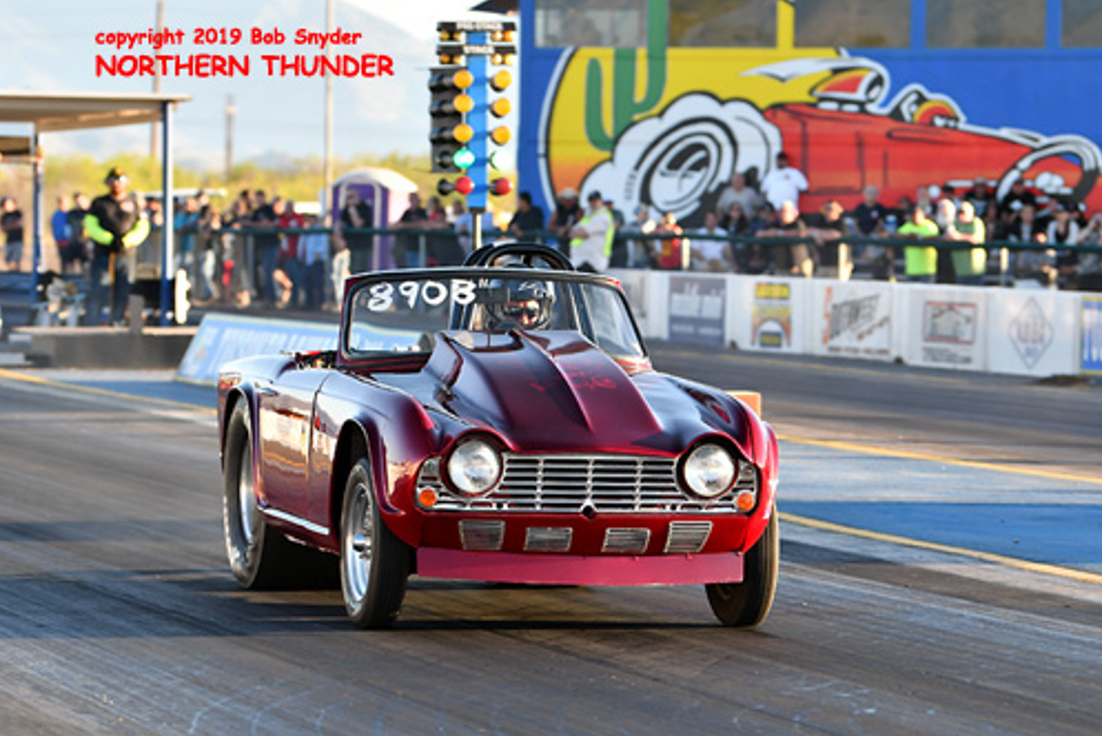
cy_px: 368
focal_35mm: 169
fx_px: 5176
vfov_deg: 8.1
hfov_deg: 12.2
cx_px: 552
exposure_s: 1/800
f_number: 3.5
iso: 320
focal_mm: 112
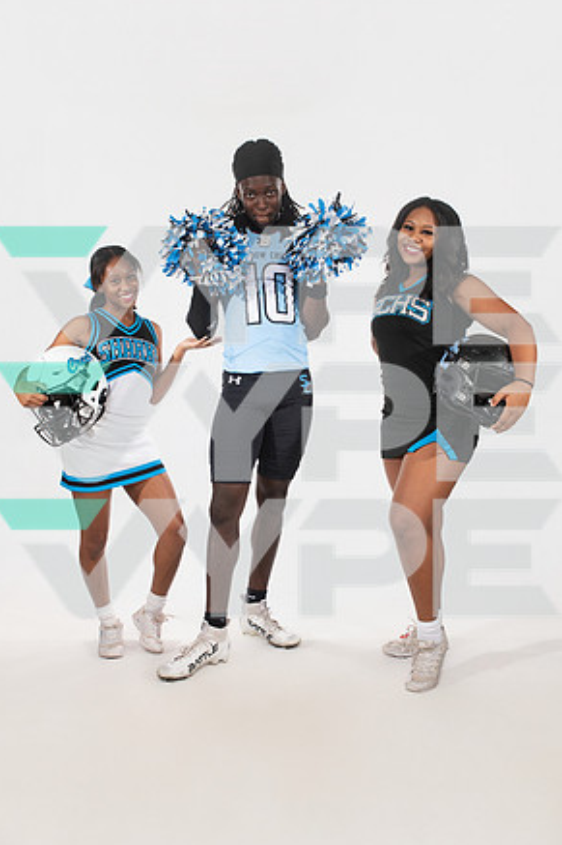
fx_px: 820
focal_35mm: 35
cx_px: 280
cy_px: 423
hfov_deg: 37.8
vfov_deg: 54.5
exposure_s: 1/320
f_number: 7.1
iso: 500
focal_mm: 34
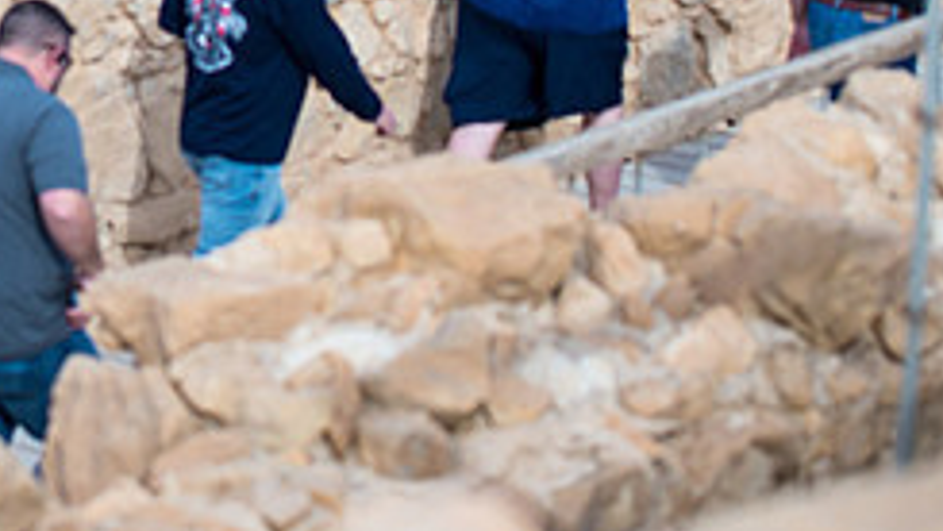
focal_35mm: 186
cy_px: -206
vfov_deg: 6.5
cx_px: -19
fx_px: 4652
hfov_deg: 11.4
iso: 200
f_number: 2.8
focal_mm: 75
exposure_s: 1/4000
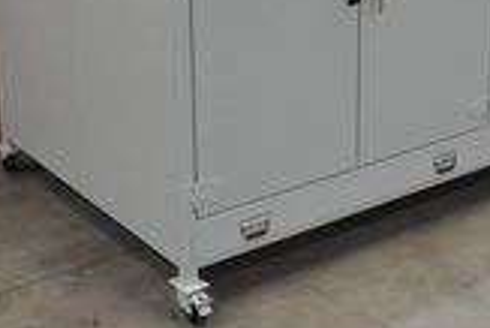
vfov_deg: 16.5
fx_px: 1103
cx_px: 382
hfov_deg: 24.7
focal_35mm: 81
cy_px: -5
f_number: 3.8
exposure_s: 1/60
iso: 500
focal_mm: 22
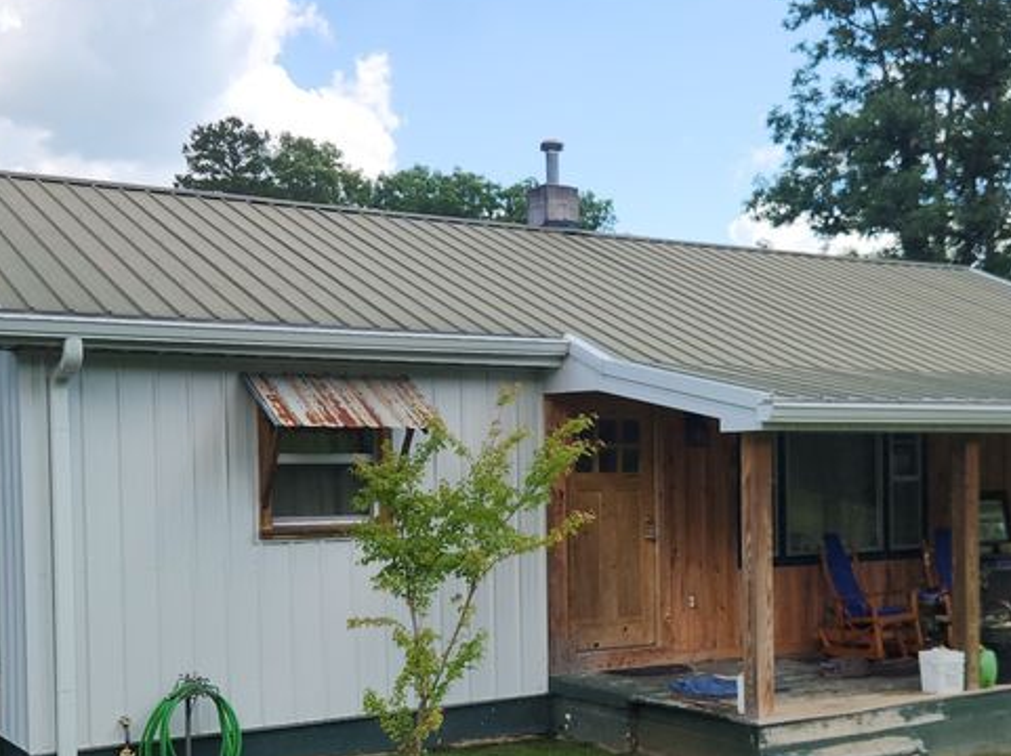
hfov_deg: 38.9
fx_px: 1430
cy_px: 506
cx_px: 549
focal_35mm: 49
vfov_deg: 29.4
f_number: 1.8
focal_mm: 5.4
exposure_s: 1/836
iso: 20
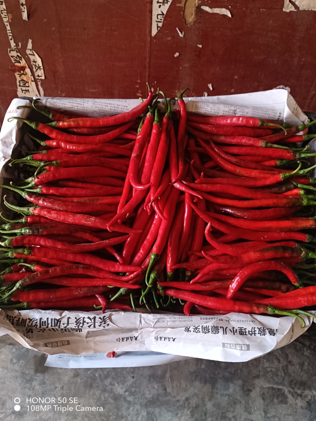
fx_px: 329
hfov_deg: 51.3
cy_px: 210
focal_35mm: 27
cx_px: 158
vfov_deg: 65.3
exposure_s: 1/33.3
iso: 1453
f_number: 1.9
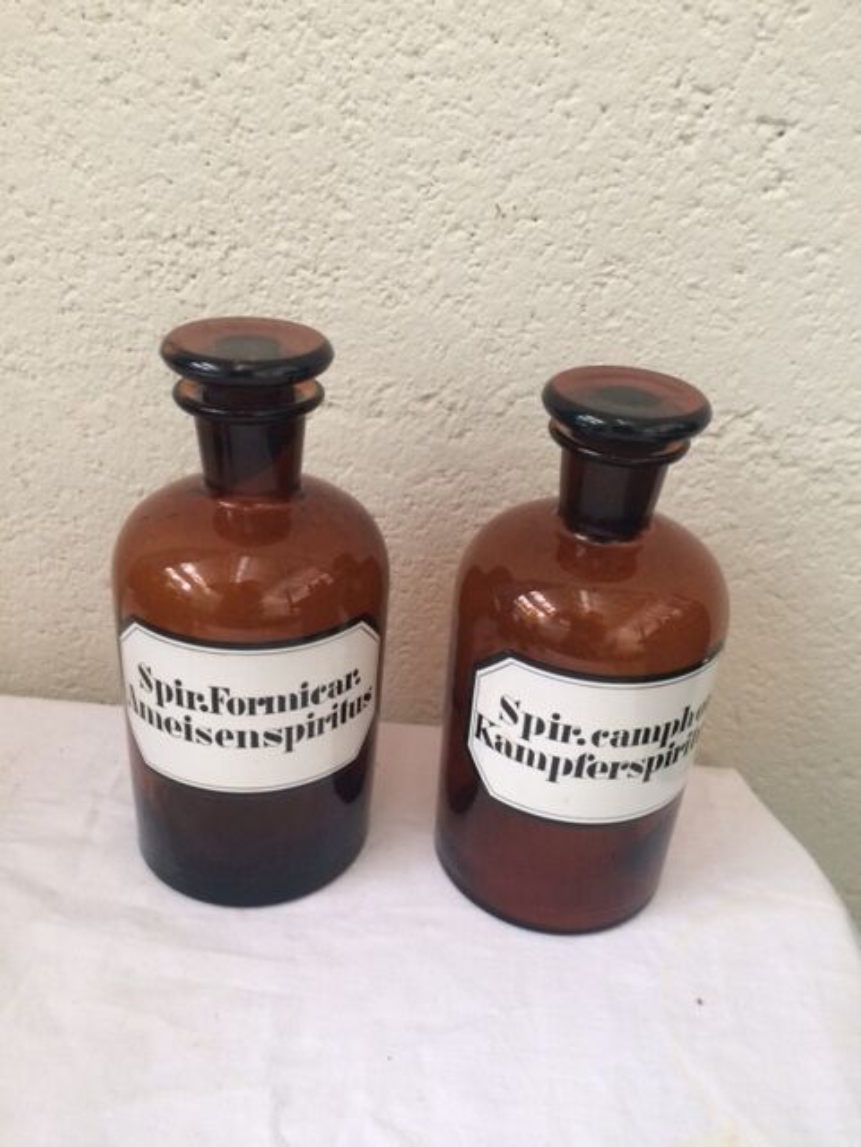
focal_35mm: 29
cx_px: 430
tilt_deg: -29.6
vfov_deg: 61.7
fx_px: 962
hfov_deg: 48.2
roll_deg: -3.9
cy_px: 574
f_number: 2.2
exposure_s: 1/33
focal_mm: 4.15
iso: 160
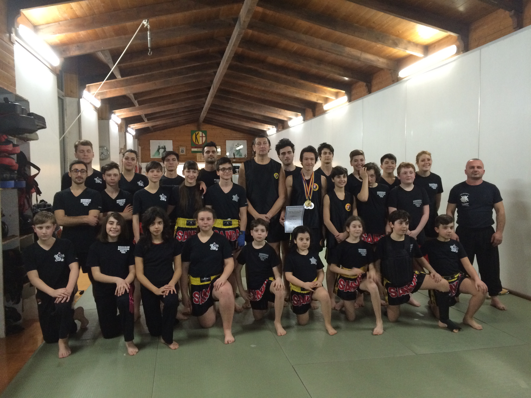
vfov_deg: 48.2
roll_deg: +1.5
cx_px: 266
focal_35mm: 29
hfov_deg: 61.7
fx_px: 445
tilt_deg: -3.1
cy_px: 199
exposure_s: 1/20
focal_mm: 4.15
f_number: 2.2
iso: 320
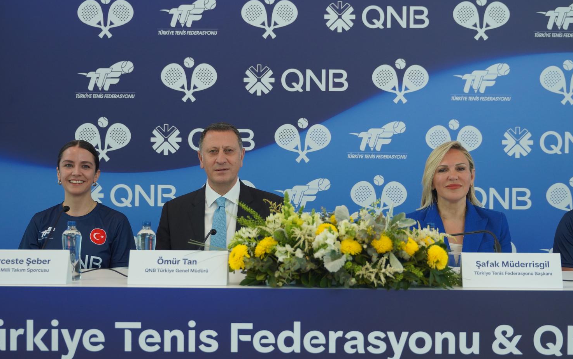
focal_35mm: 62
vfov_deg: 21.1
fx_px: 962
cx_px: 322
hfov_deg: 33.1
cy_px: 198
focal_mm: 40.4
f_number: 2.8
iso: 640
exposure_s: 1/250
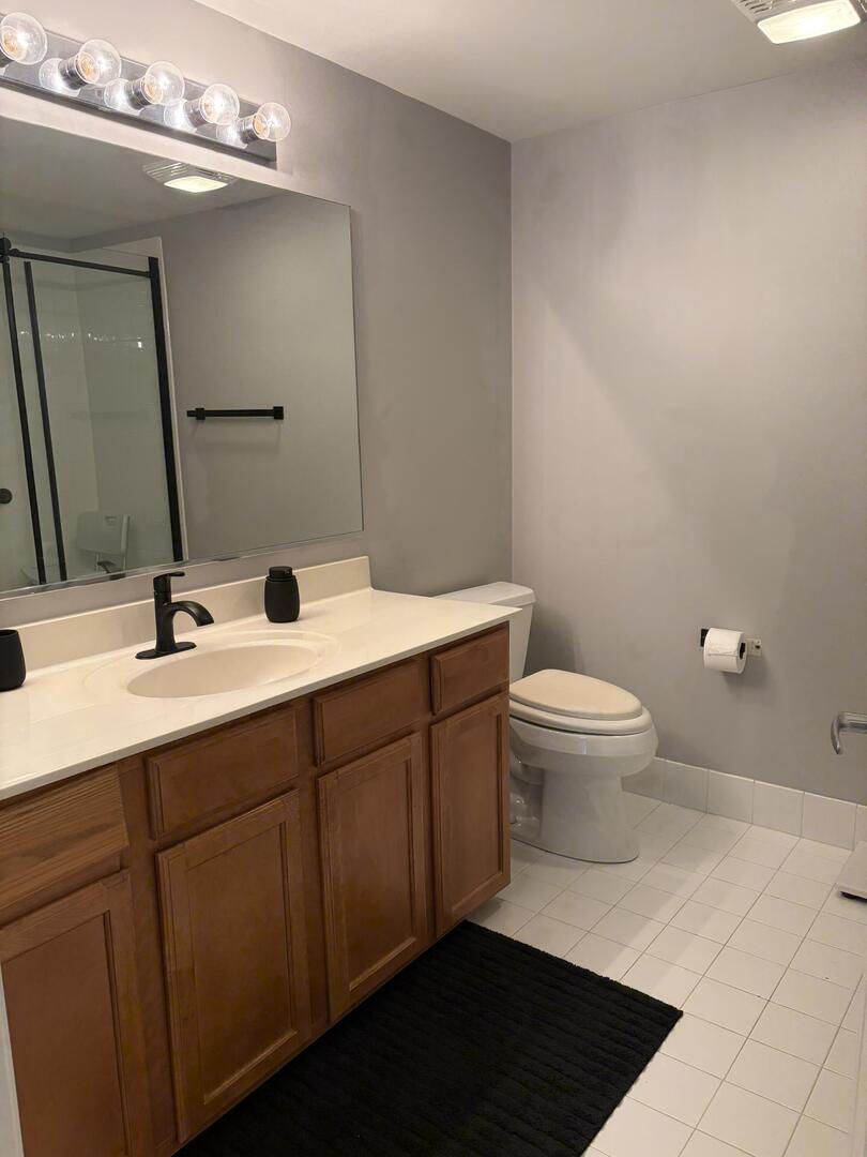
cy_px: 578
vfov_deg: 67.3
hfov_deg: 53.1
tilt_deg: -10.6
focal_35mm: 26
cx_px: 434
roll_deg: +1.1
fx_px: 868
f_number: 1.6
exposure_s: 1/120
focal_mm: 5.96
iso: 200
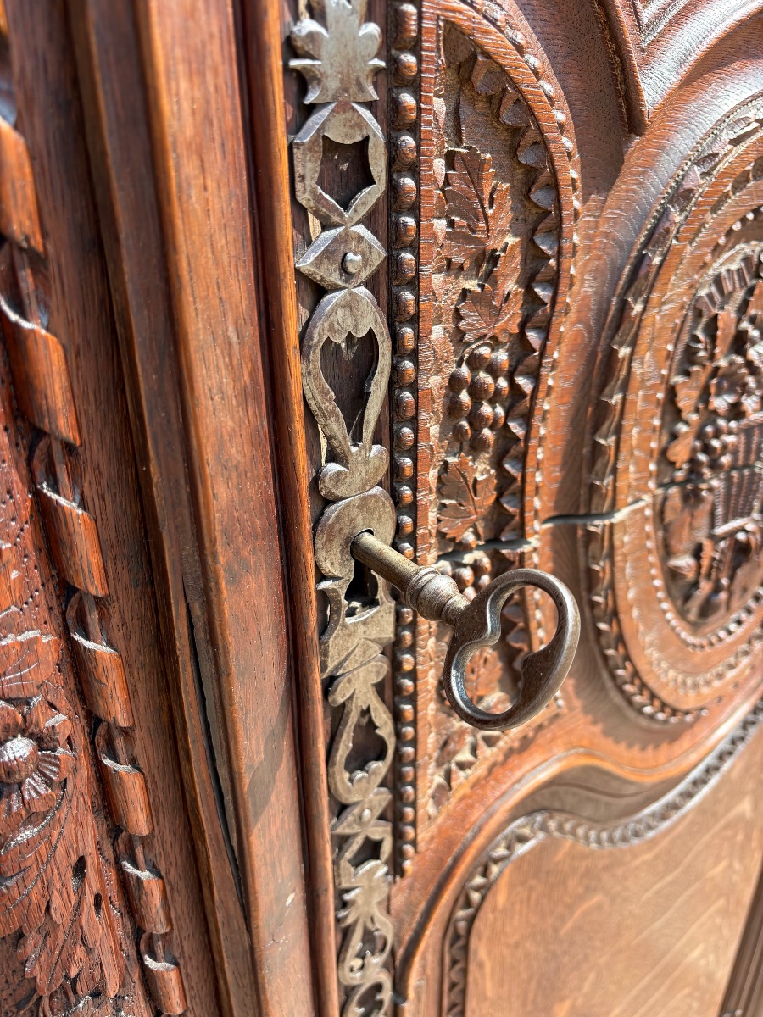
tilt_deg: -24.1
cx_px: 382
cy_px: 508
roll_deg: +0.3
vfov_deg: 67.3
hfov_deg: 53.1
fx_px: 764
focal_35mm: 26
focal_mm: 5.96
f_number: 1.6
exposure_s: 1/647
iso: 50
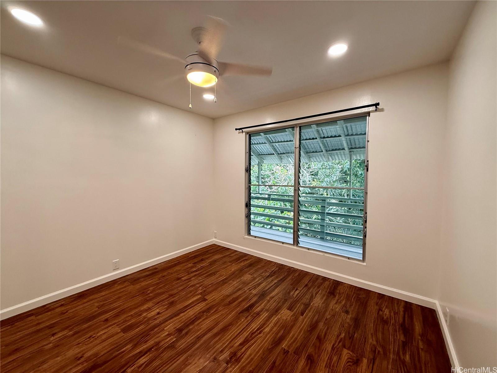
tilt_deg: -2.6
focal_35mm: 14
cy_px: 186
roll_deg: +0.3
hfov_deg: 102.1
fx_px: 201
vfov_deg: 85.7
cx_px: 248
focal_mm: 2.22
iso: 125
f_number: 2.2
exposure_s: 1/120
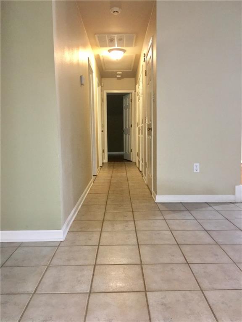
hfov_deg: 48.2
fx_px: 270
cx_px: 121
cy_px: 161
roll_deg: +0.3
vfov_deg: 61.7
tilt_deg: -4.8
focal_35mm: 29
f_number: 2.2
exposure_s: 1/16
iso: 200
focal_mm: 4.15
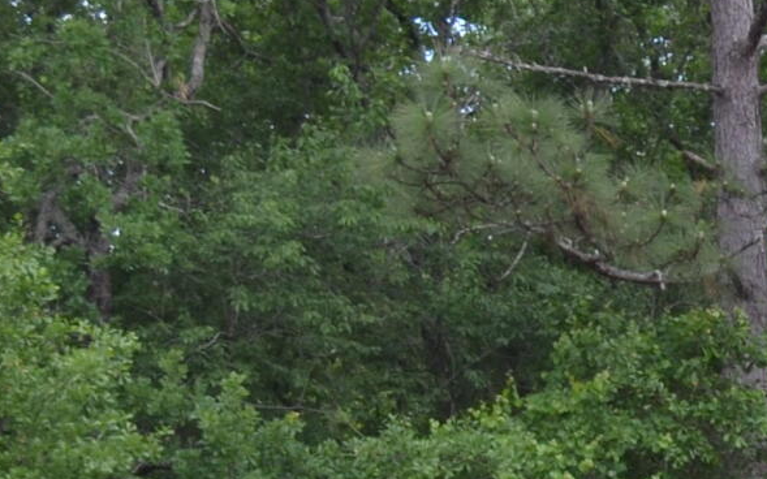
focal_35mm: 187
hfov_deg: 10.0
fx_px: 3909
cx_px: 1757
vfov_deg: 6.9
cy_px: 629
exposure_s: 1/125
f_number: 5.6
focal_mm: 24
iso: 125
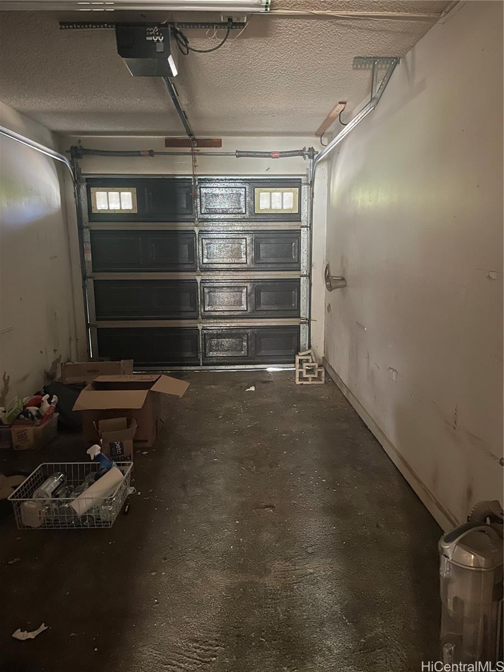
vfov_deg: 67.3
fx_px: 505
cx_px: 252
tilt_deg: -10.2
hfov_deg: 53.1
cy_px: 336
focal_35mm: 26
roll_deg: +0.7
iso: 1000
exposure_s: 1/24
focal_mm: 4.2
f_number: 1.6
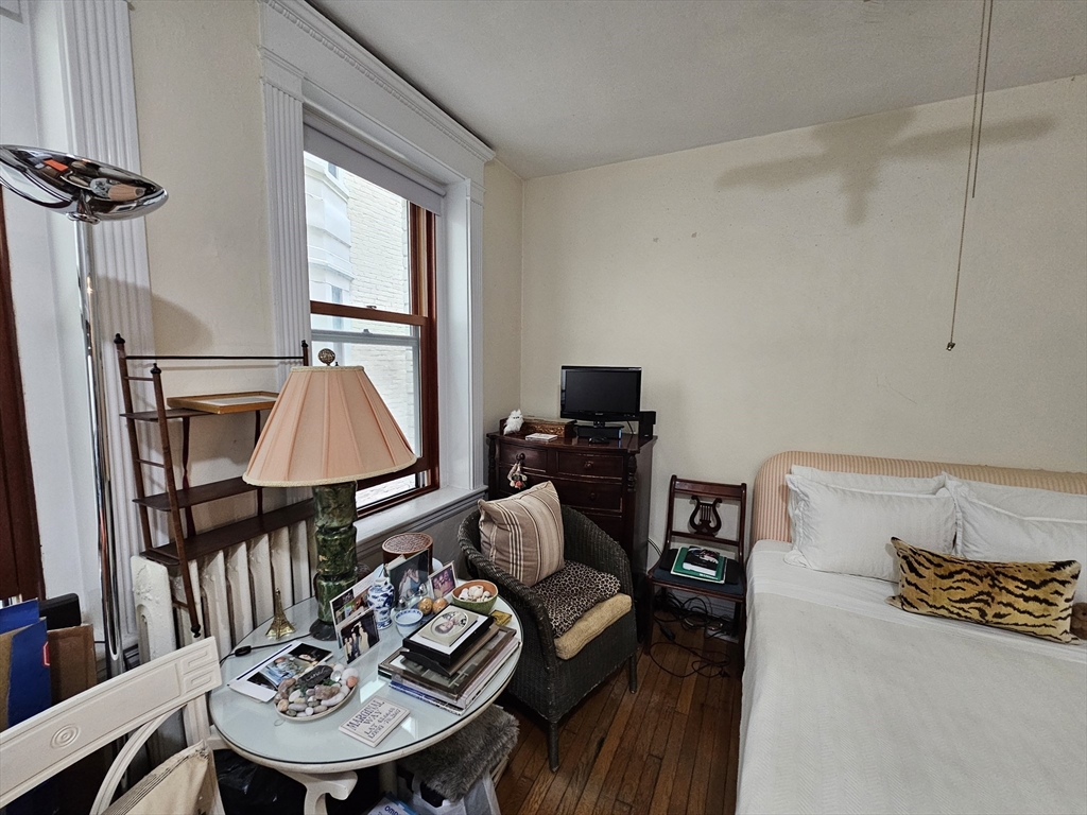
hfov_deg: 106.2
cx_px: 544
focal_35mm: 13
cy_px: 408
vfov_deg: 89.9
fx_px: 408
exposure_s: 1/40
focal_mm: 2.2
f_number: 2.2
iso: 400
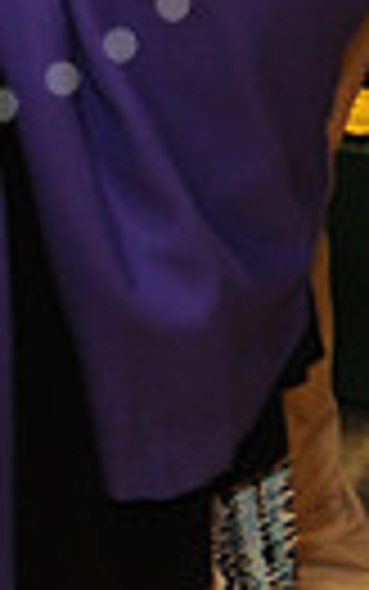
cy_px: -401
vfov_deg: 4.4
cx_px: -176
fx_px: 7635
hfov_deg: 2.8
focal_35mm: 475
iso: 1250
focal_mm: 105
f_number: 5.6
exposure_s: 1/60
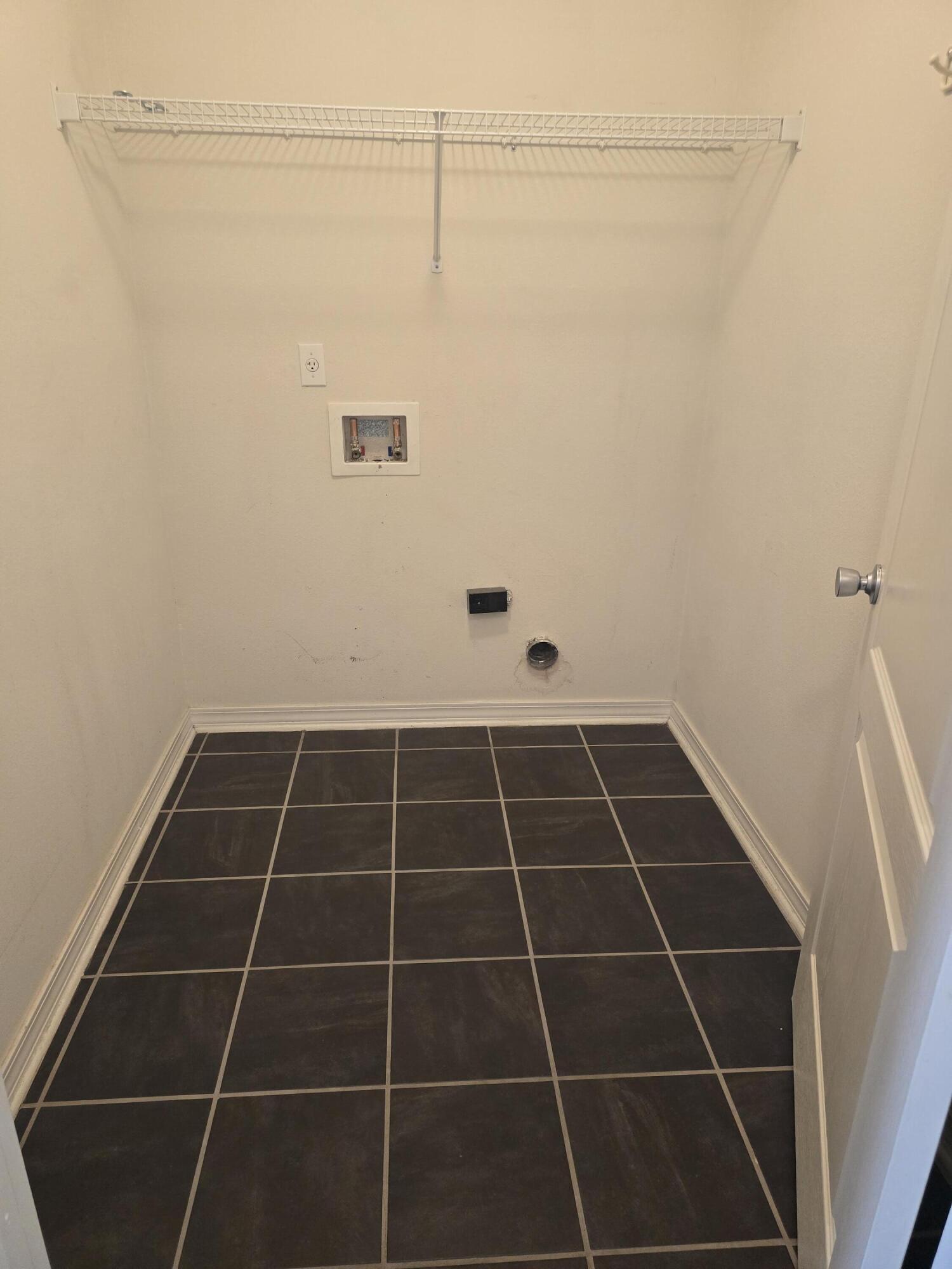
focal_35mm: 23
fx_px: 843
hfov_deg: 58.9
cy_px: 634
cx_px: 476
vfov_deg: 73.9
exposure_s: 1/120
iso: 800
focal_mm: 6.3
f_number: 1.7
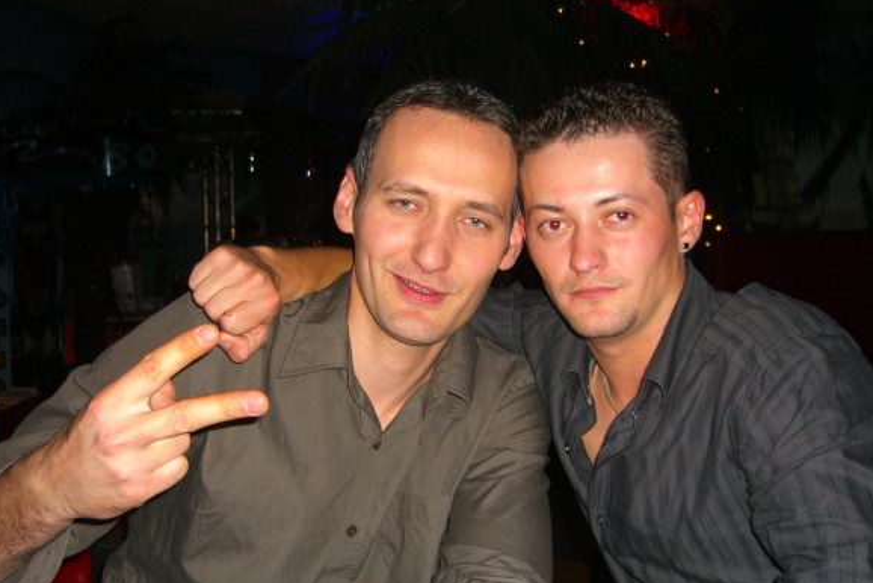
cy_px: 302
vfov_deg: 32.7
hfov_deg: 47.4
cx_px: 447
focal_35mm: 41
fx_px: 995
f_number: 2.8
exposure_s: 1/60
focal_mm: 7.9
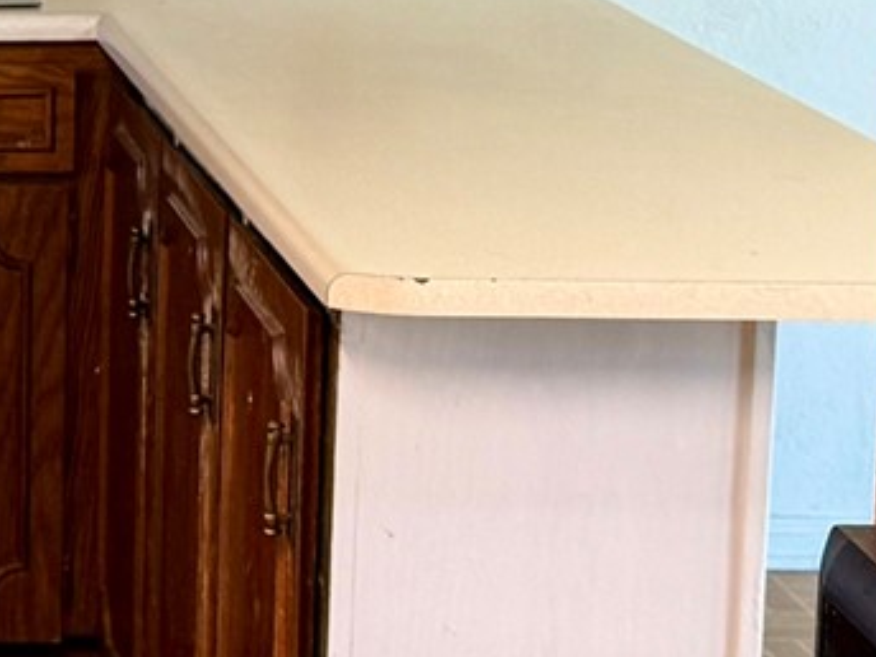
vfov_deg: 10.3
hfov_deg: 13.1
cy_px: 28
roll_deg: +0.1
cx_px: -400
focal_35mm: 143
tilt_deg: -9.8
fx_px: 3619
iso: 160
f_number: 1.78
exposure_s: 1/60
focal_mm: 6.76
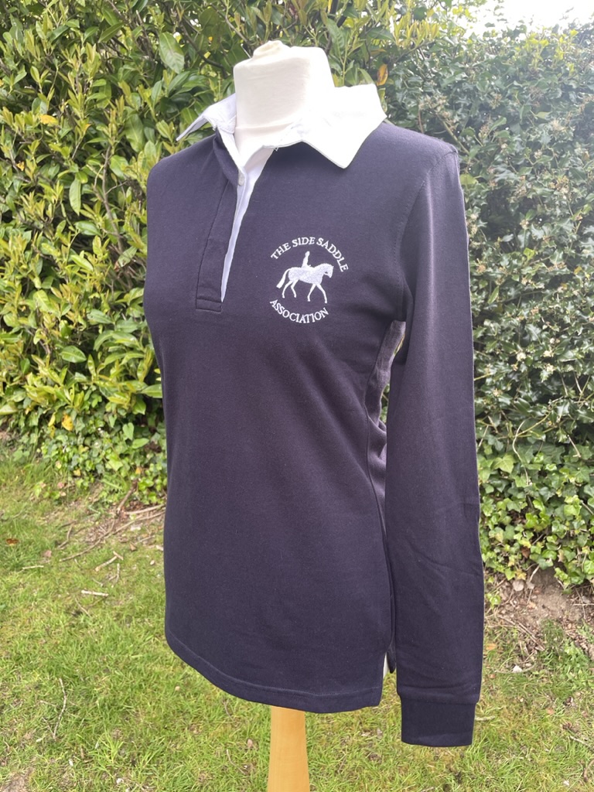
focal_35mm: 26
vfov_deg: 67.3
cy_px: 396
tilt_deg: -13.4
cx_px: 297
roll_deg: -0.8
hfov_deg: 53.1
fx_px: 595
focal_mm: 4.2
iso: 32
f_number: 1.6
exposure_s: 1/121
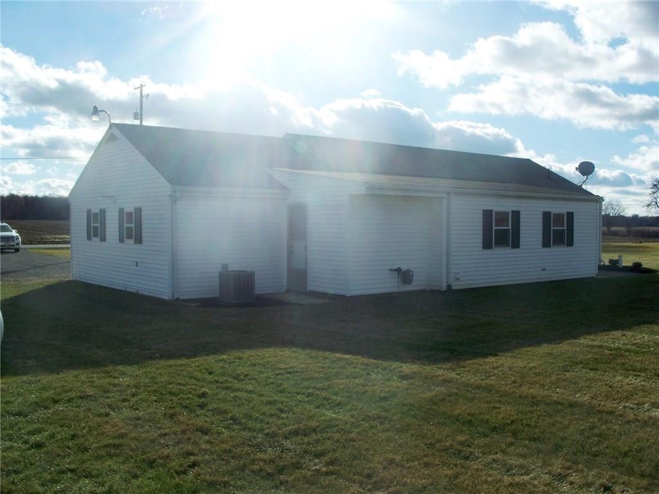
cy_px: 247
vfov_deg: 38.7
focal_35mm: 37
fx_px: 704
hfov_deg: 50.1
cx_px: 330
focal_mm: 7.8
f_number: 5.6
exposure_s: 1/640
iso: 64
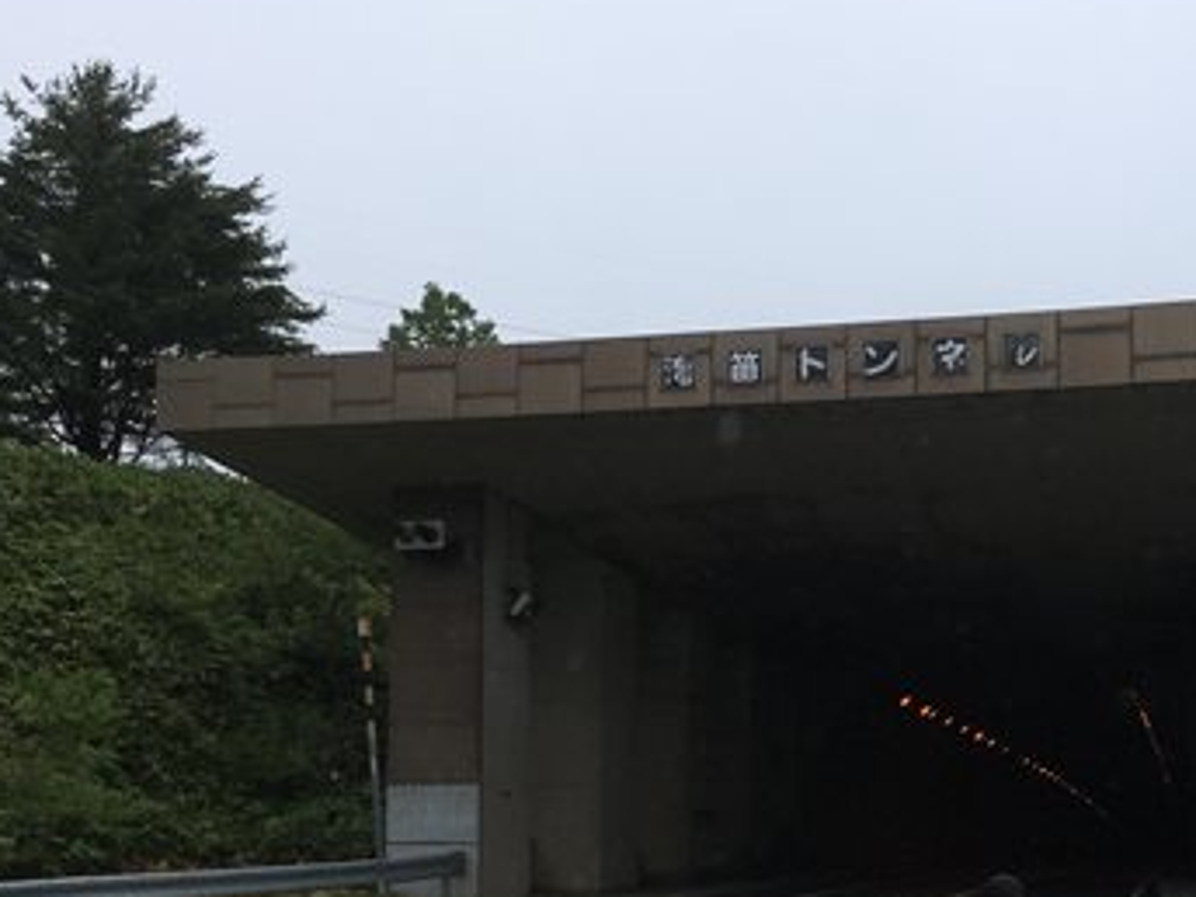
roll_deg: -0.9
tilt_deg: +3.2
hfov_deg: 35.3
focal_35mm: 54
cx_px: 761
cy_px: 727
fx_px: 1866
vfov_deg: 26.5
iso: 25
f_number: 2.2
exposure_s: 1/2481
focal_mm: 4.15
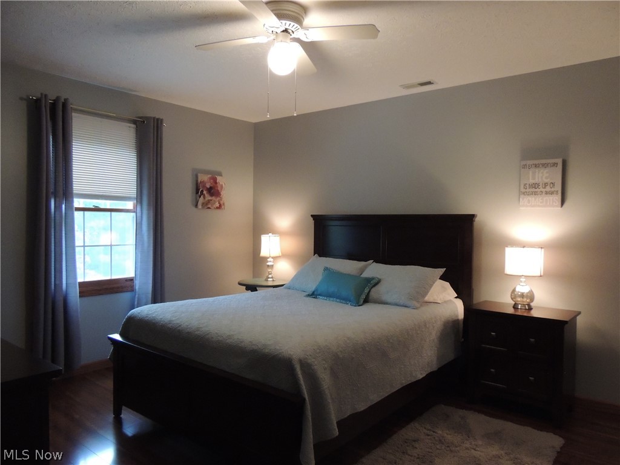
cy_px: 232
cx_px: 310
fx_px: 430
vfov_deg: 56.8
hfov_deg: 71.6
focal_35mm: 24
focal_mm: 4.3
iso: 900
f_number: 3
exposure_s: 1/60
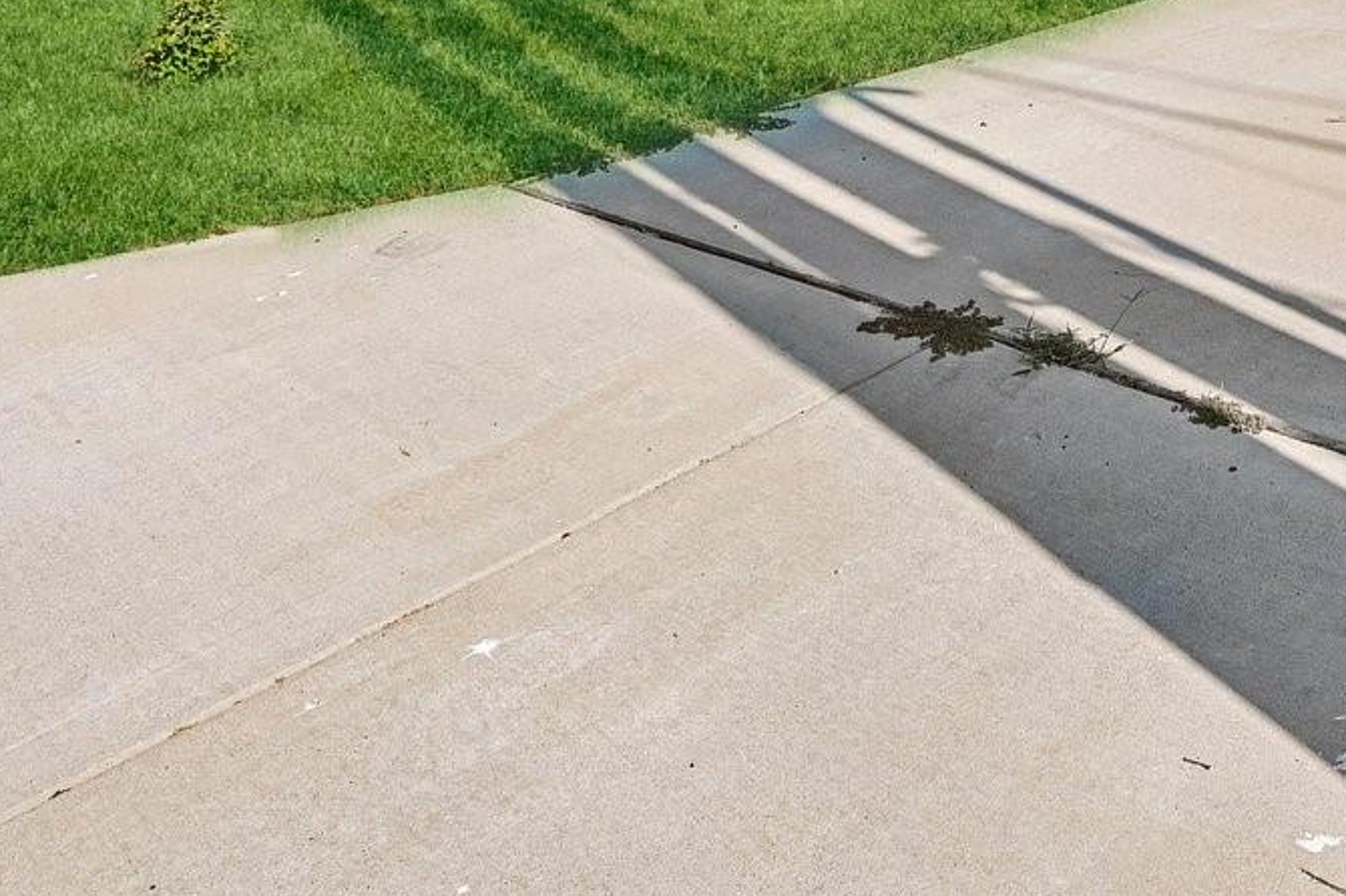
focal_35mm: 54
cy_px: -425
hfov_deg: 35.9
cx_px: 1083
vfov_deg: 21.4
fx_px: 2000
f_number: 9
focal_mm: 17.5
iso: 250
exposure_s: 1/800
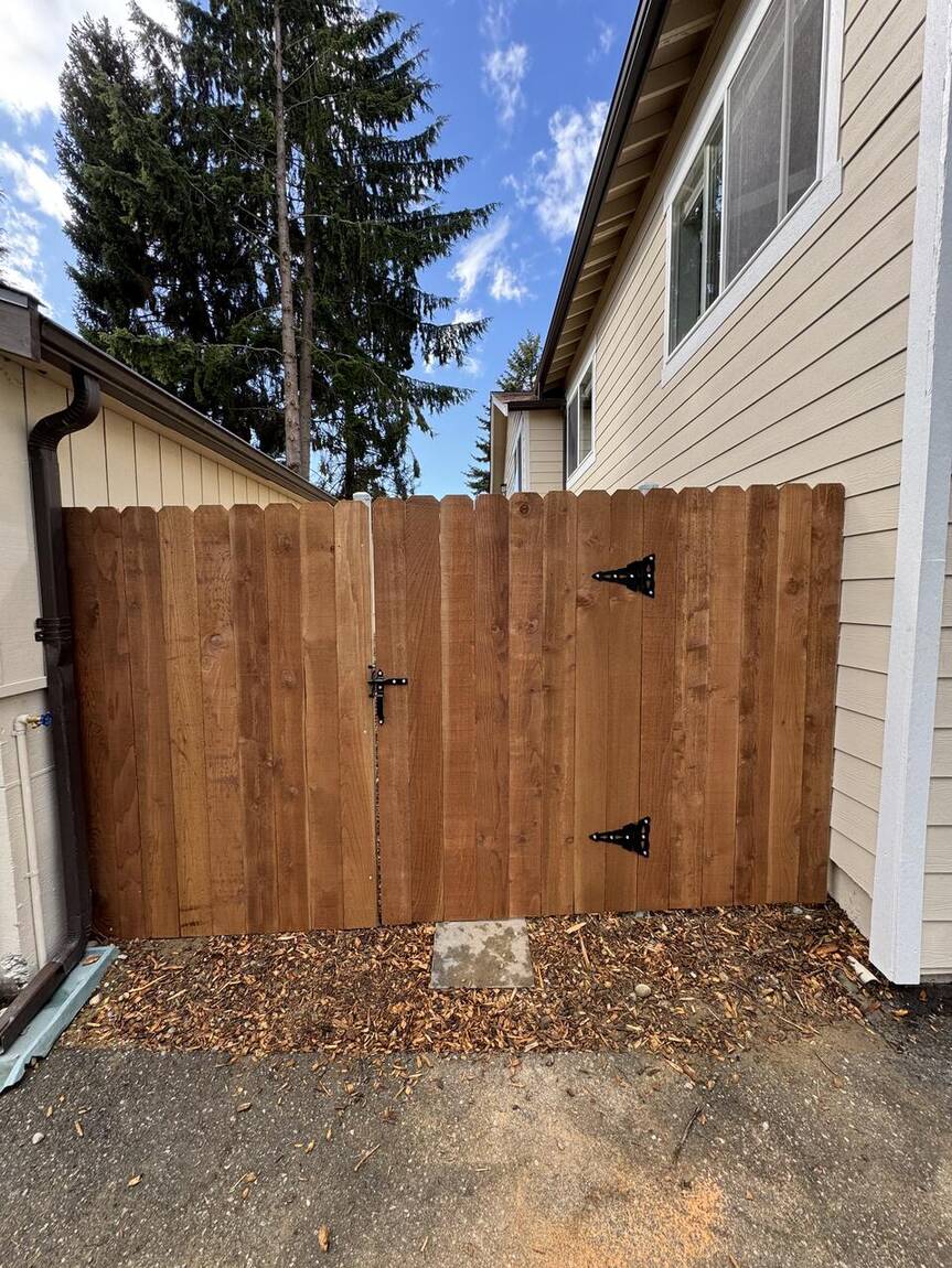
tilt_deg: -3.1
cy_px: 634
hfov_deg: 85.7
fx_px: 513
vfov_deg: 102.1
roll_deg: -0.4
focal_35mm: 14
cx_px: 476
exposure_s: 1/259
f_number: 2.2
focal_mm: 2.22
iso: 40
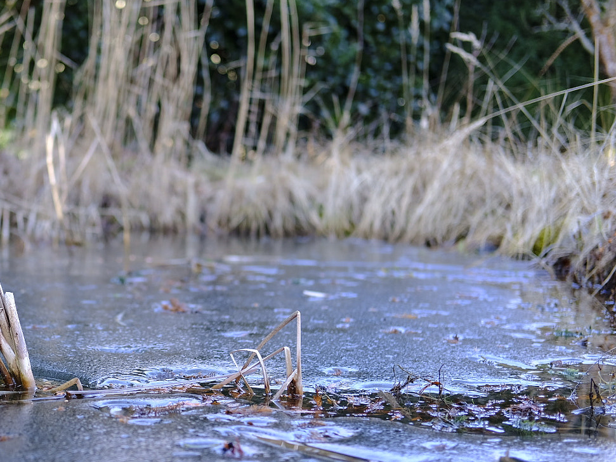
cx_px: 127
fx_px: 1495
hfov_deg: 23.0
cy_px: 250
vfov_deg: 17.6
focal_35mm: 84
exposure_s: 1/320
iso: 200
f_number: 2
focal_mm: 35
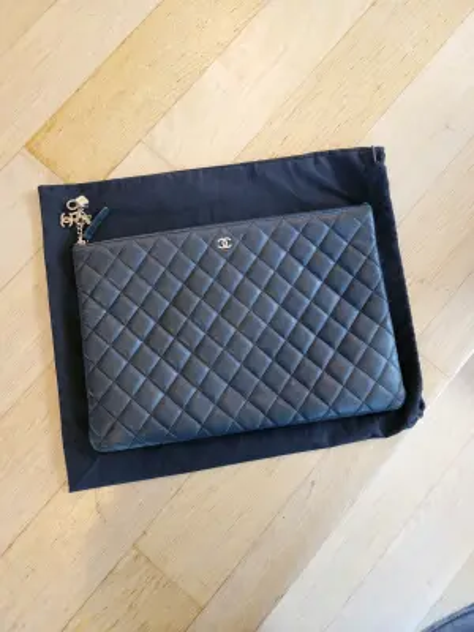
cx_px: 237
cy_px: 316
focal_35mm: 24
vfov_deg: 71.6
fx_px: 438
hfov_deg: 56.8
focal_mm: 6.7
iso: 500
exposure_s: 1/50
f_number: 1.8
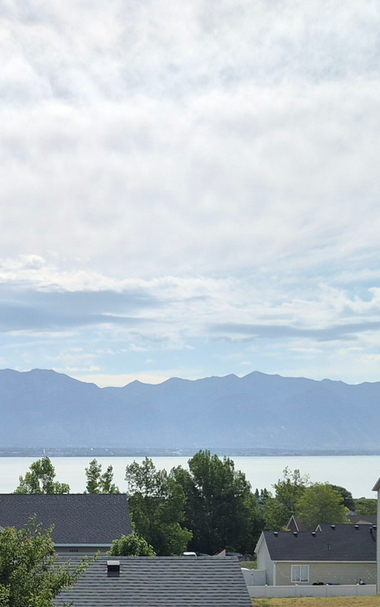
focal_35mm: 68
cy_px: 510
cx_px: 35
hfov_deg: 18.8
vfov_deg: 29.3
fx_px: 1126
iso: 64
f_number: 1.8
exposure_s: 1/7696
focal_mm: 5.4
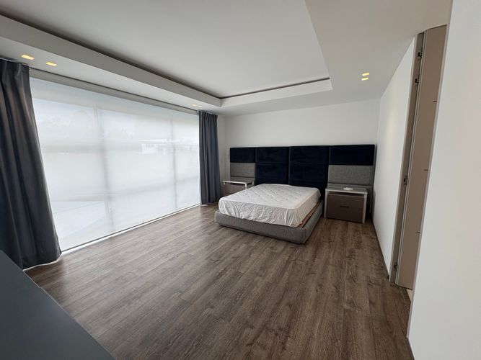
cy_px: 180
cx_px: 240
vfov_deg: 85.7
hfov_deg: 102.1
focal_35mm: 14
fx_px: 194
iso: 40
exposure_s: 1/128
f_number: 2.2
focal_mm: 2.22
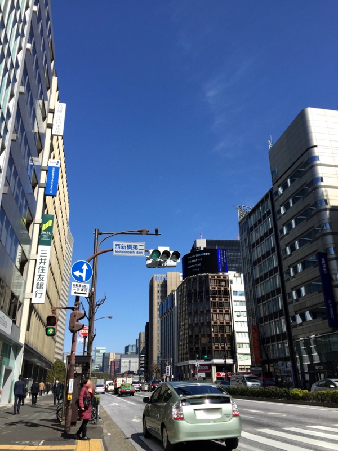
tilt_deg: +23.3
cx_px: 169
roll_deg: +0.3
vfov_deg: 61.7
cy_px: 226
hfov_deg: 48.2
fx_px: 378
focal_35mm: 29
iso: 32
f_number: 2.2
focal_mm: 4.15
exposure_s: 1/2326
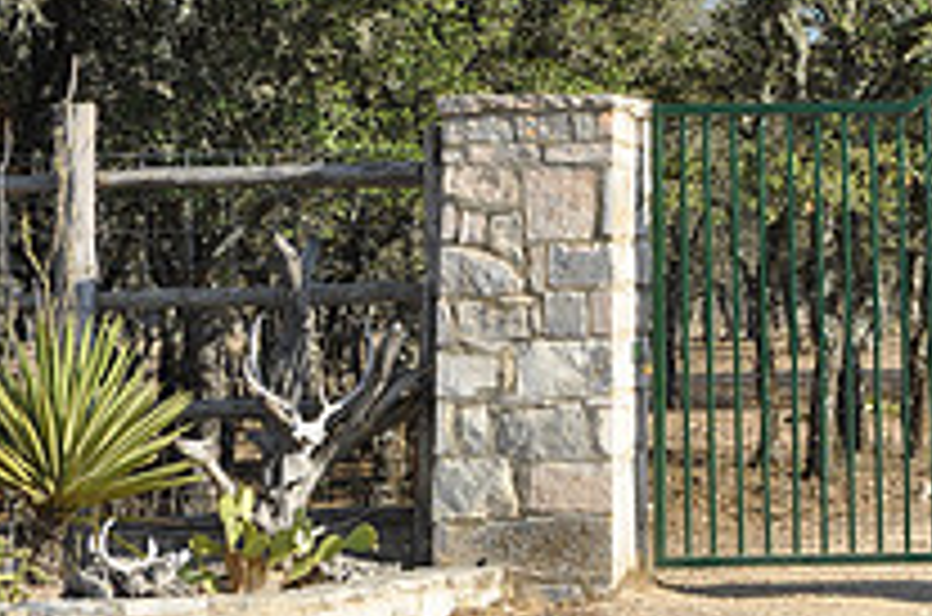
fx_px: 4133
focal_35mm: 160
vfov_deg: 8.5
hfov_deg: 12.4
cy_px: 263
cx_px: 1243
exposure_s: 1/160
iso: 200
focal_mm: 38
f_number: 6.3
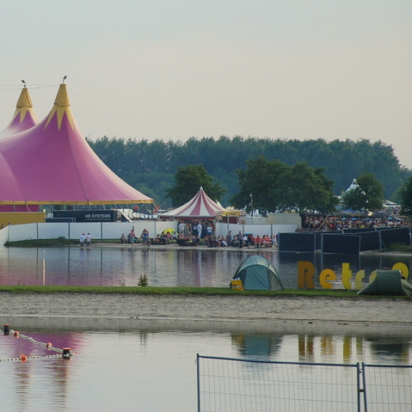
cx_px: 114
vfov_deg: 9.1
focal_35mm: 192
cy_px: 205
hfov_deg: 9.1
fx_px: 2585
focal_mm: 100
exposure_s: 1/160
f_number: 5.6
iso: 320
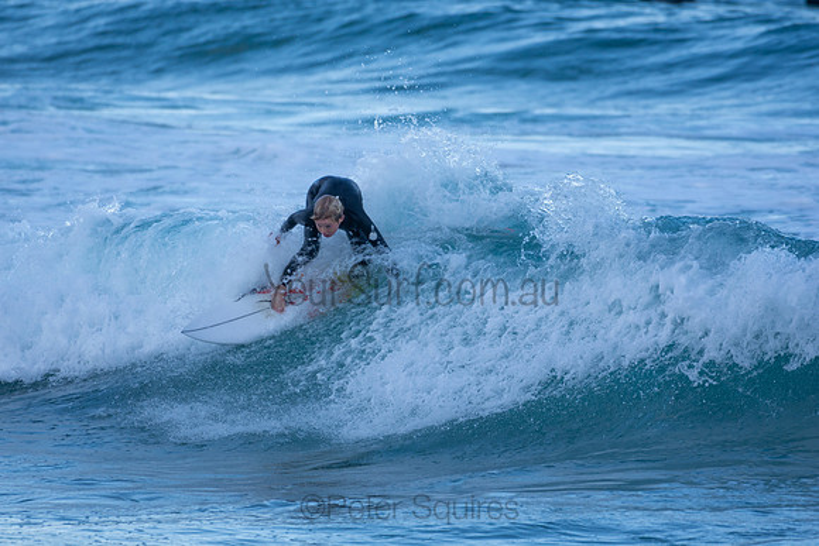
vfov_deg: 1.8
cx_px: 410
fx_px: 17066
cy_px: 273
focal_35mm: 750
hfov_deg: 2.7
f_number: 5.6
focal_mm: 500
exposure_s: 1/500
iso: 200
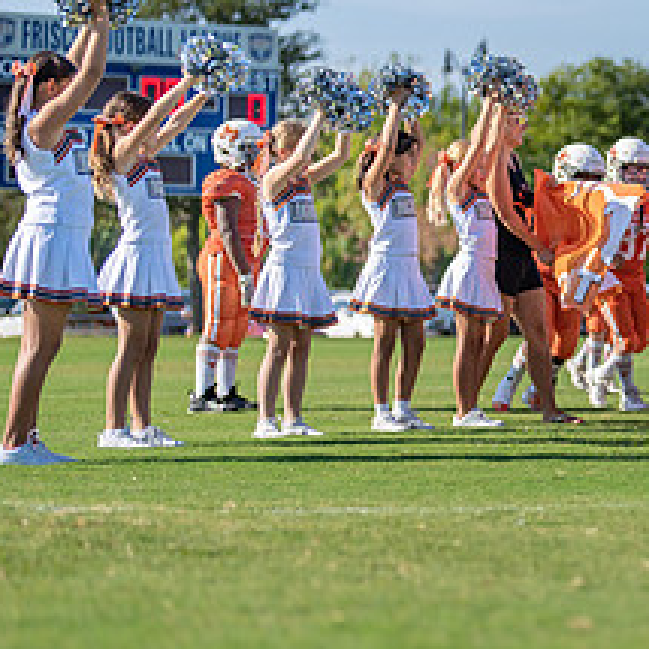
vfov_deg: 14.2
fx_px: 2609
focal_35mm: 123
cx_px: 857
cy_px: 238
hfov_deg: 13.6
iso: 100
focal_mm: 50
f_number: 1.2
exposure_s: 1/5000
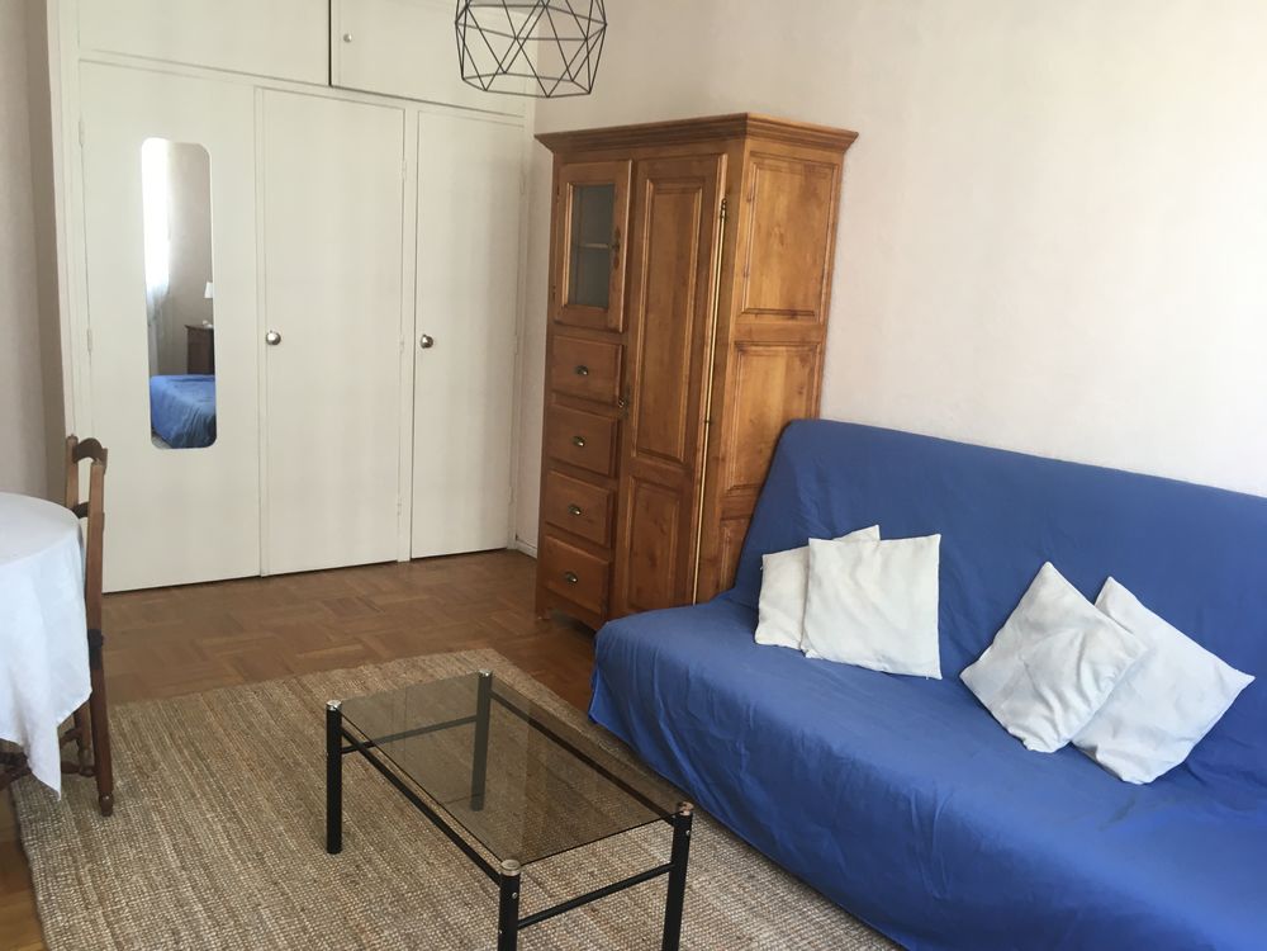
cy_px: 476
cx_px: 634
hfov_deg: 61.7
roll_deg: -4.3
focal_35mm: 29
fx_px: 1061
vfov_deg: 48.2
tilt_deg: -13.9
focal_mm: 4.15
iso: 40
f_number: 2.2
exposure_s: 1/33
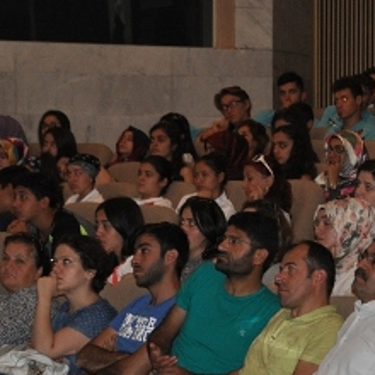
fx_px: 2944
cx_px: 307
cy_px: 239
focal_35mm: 240
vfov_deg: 7.3
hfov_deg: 7.3
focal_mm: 65
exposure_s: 1/60
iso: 1000
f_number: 5
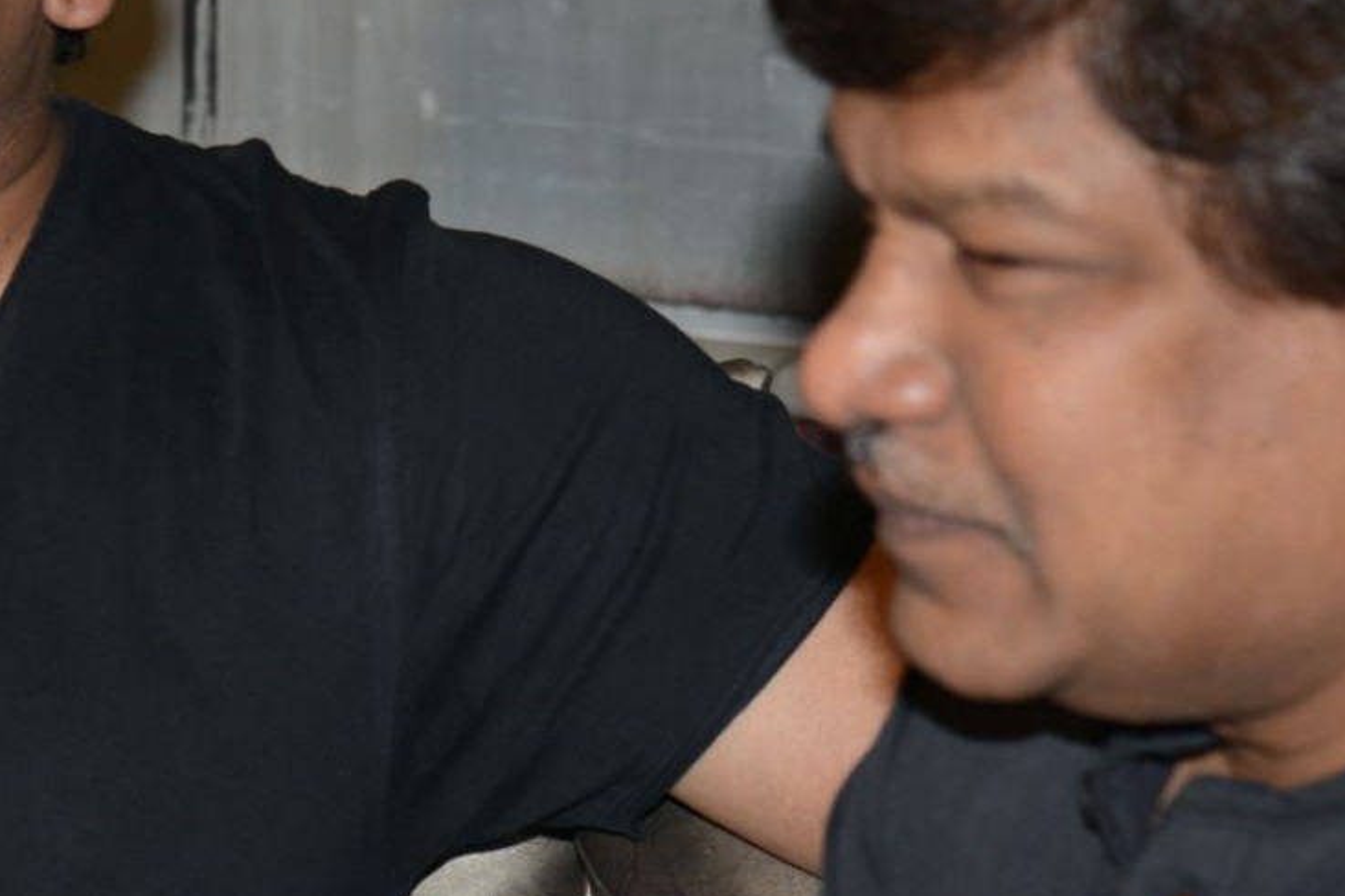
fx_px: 12067
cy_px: 507
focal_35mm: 323
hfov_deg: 6.4
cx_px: -51
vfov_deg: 4.3
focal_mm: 105
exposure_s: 1/125
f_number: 5.6
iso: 250
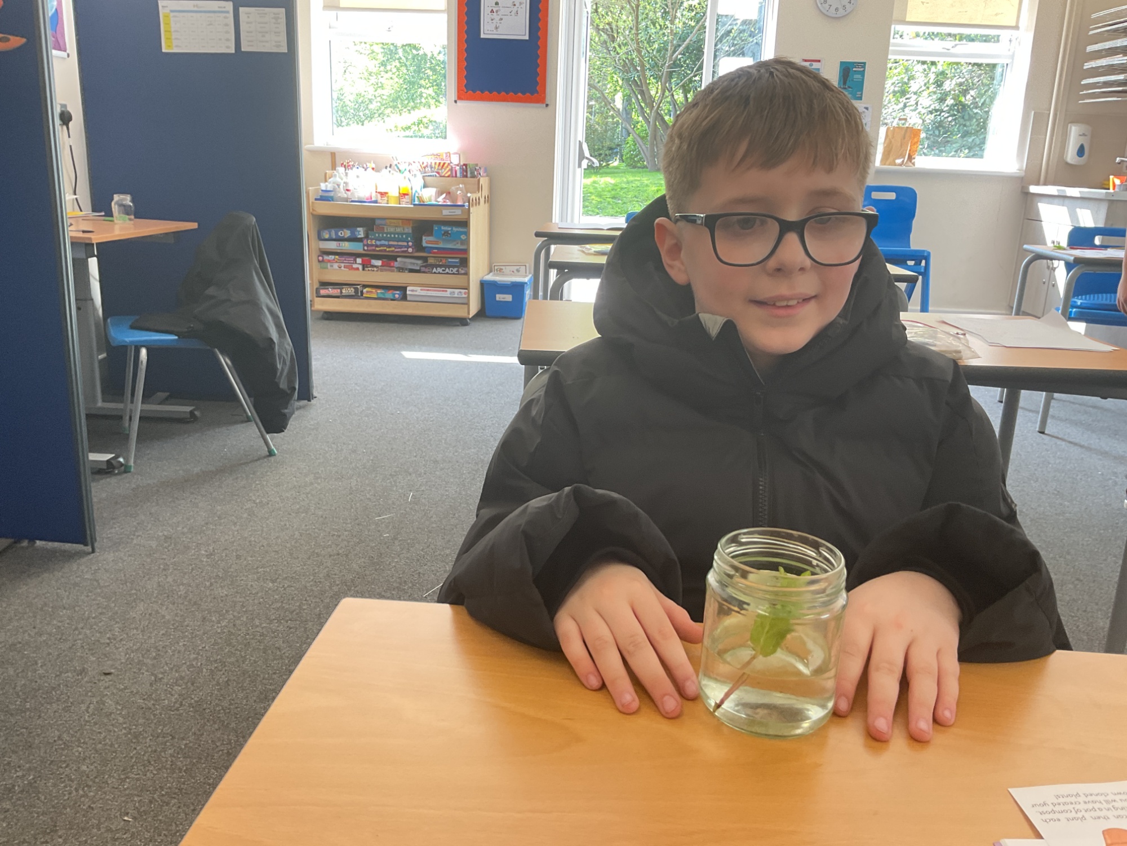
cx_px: 564
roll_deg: -2.3
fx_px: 944
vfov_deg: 48.2
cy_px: 423
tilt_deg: -14.5
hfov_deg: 61.7
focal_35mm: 29
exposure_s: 1/60
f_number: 1.8
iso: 50
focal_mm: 3
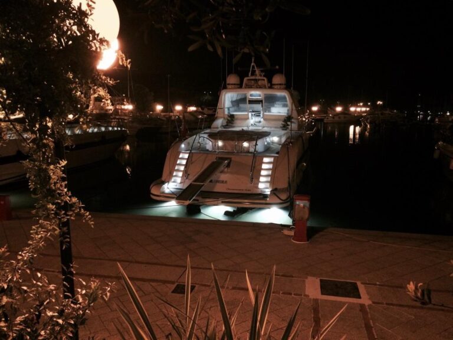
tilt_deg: -9.7
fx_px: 380
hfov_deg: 61.7
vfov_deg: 48.2
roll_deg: -0.1
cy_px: 170
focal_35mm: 29
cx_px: 226
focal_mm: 4.15
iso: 400
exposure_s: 1/15
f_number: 2.2
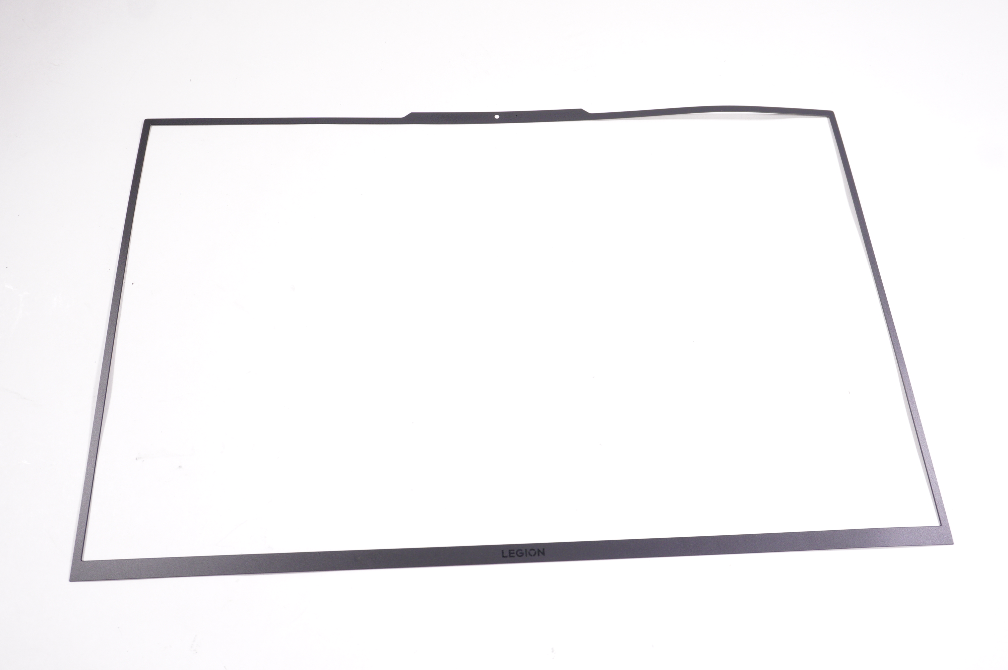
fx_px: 881
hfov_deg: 59.5
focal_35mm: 32
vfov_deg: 41.6
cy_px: 335
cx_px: 504
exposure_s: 1/160
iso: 800
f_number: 5.6
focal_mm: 21
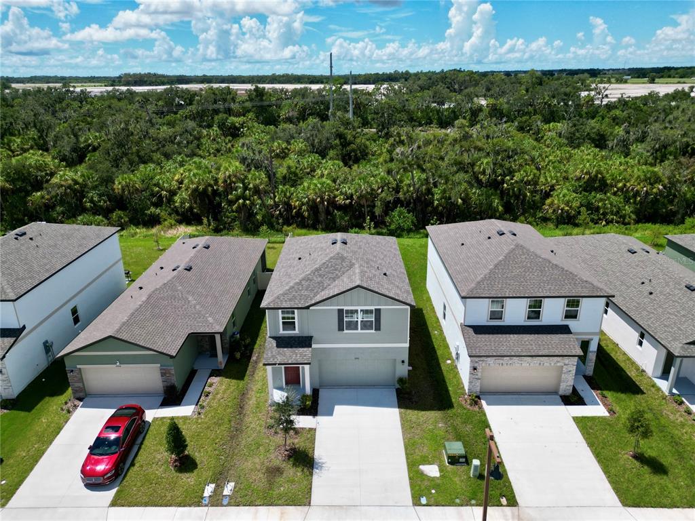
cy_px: 260
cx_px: 348
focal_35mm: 24
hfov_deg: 71.6
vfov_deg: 56.8
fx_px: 482
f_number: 1.7
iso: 150
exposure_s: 1/5000
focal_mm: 6.72
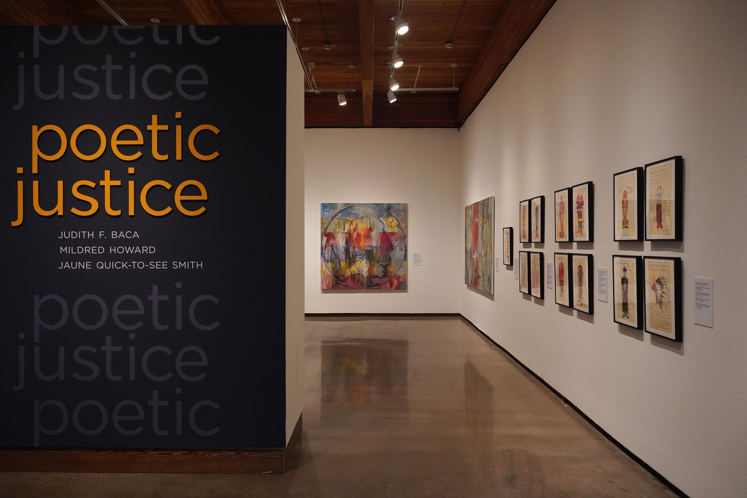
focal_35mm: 28
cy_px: 249
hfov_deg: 65.5
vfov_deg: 46.4
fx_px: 581
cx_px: 374
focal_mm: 28
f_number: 5.6
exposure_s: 1/100
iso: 6400
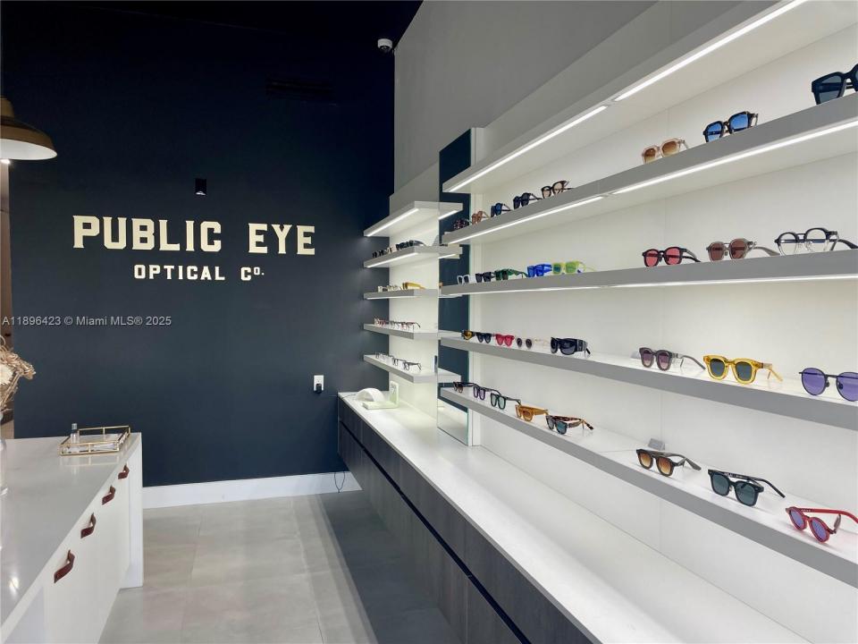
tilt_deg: -1.2
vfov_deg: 53.1
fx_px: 644
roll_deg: +0.1
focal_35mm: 26
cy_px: 322
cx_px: 429
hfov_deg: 67.3
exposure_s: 1/63
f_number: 1.6
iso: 40
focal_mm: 4.2
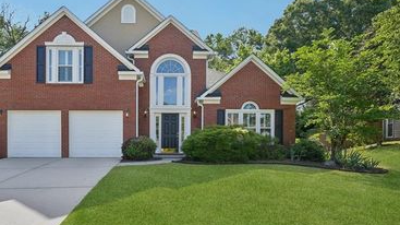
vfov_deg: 53.8
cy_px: 106
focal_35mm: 21
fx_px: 221
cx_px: 167
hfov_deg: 83.6
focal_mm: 14.6
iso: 100
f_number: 8
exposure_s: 1/200
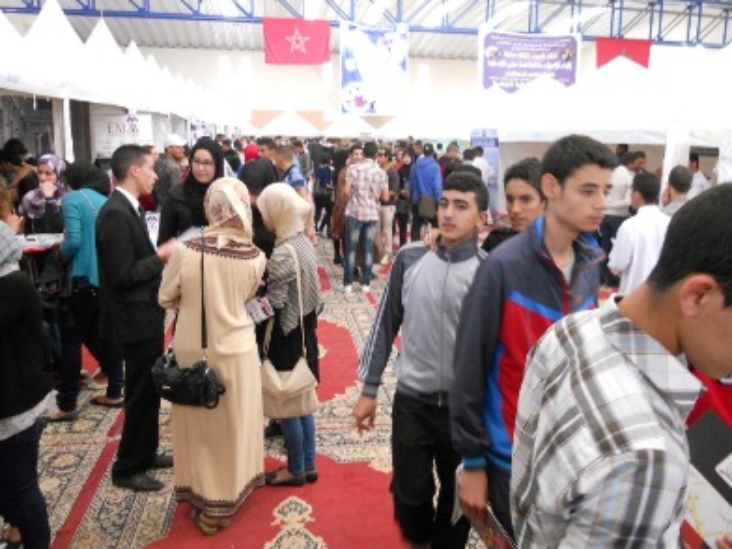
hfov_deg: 58.2
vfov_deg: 45.4
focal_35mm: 31
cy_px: 260
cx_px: 405
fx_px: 656
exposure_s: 1/30
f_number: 3.2
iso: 400
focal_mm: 4.9
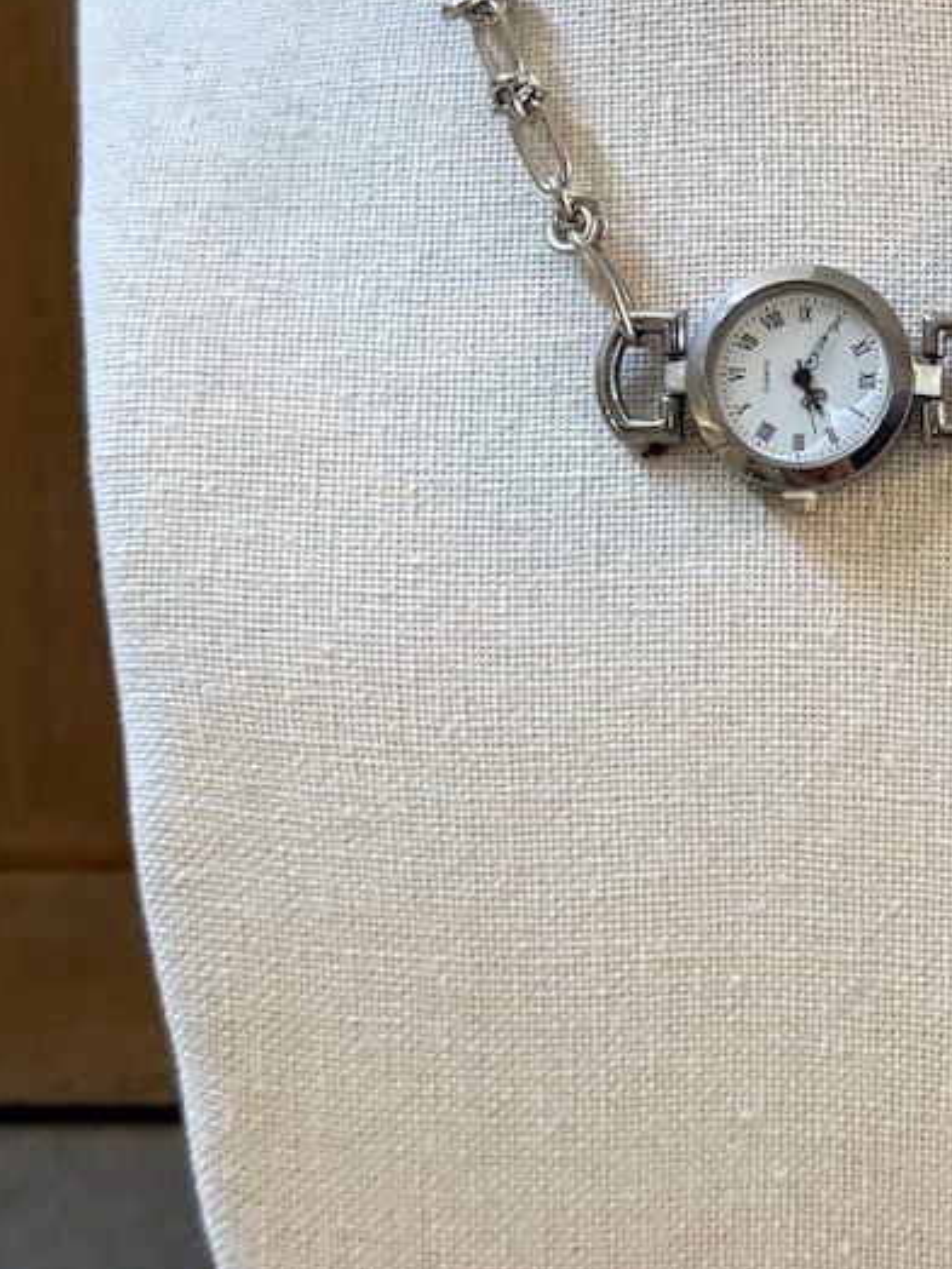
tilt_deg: -13.2
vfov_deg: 29.2
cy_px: 433
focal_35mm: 66
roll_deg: -1.8
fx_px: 2420
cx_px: 911
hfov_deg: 21.6
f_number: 1.78
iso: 800
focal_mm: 6.76
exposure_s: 1/50
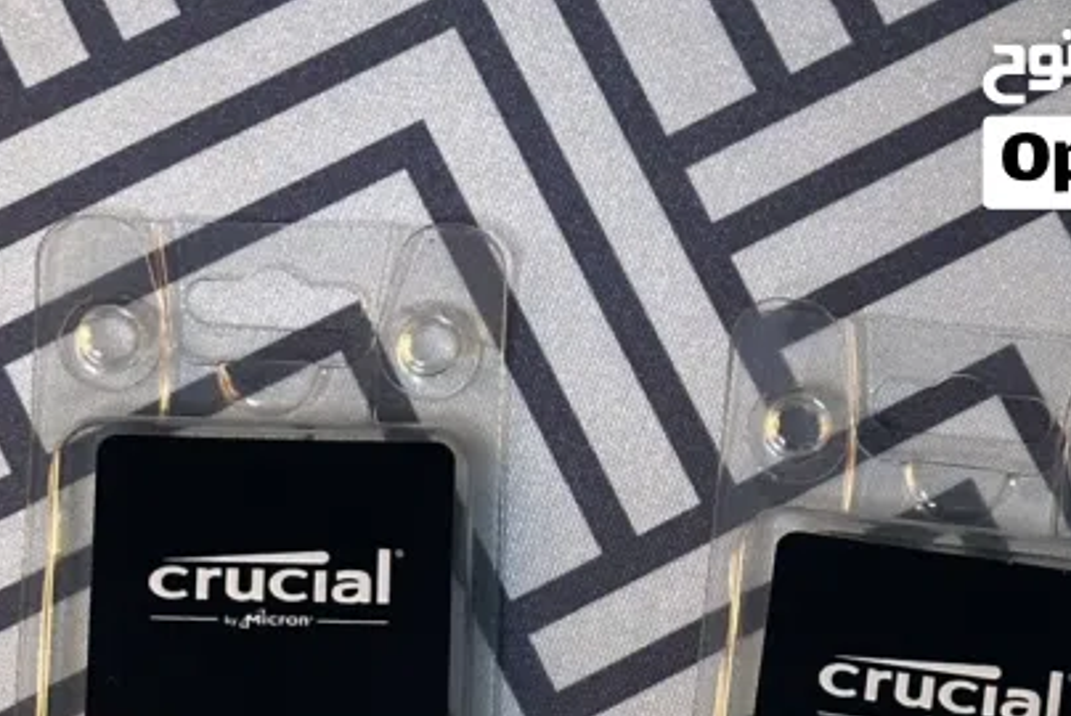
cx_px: 583
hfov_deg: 25.6
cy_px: 591
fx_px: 2352
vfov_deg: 17.1
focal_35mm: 79
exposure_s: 1/38
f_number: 1.78
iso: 320
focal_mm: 6.86
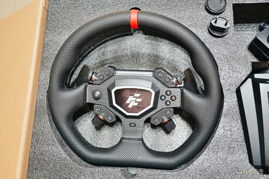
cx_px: 134
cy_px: 90
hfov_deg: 55.1
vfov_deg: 38.4
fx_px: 258
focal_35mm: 34
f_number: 4
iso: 5000
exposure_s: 1/40
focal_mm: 23
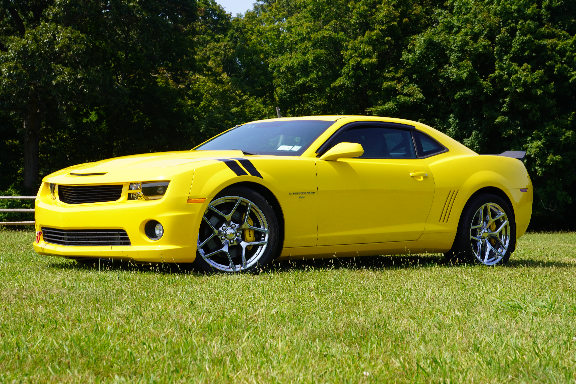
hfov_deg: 27.0
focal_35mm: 75
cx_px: 288
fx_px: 1200
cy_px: 192
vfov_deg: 18.2
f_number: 9
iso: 100
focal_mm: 50
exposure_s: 1/160
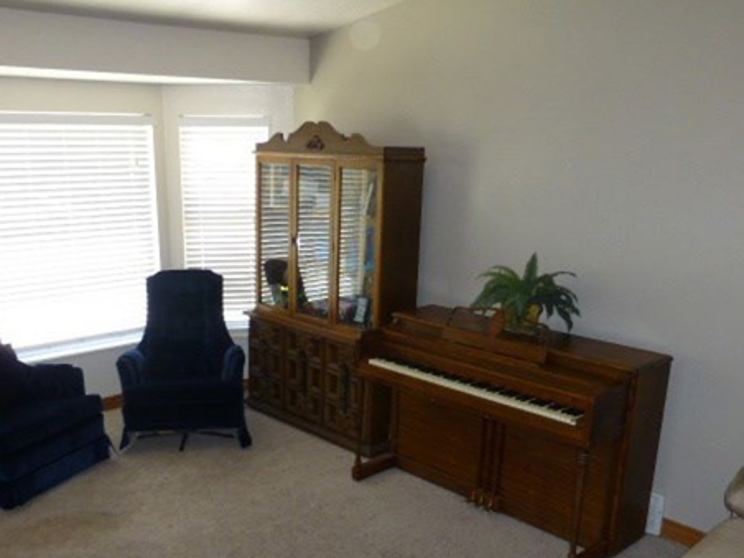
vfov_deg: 41.3
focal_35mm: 34
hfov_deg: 53.9
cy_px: 370
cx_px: 336
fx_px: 731
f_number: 3.3
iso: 320
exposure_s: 1/60
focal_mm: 4.3
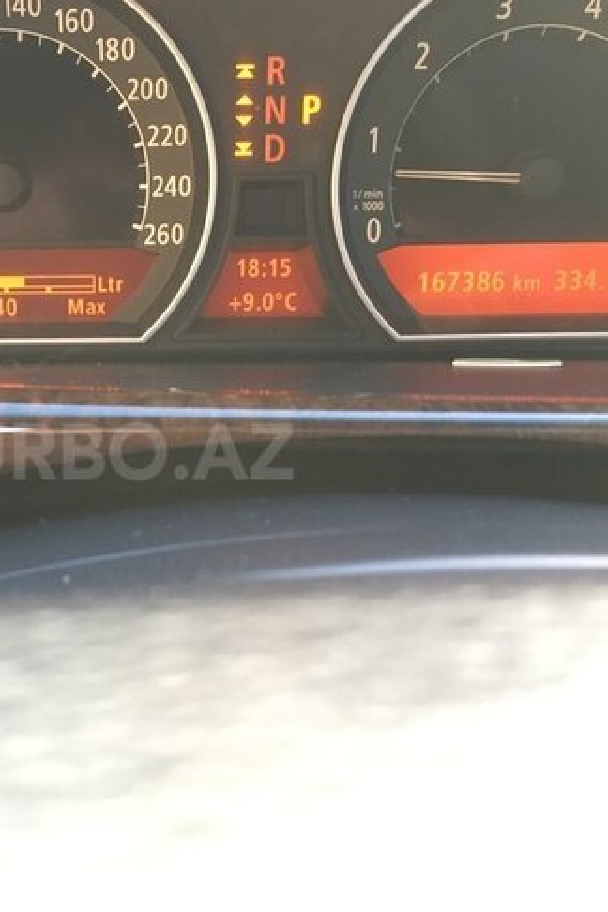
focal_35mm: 41
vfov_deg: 47.4
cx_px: 101
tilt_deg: -27.6
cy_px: 451
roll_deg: -1.2
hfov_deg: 31.6
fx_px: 1039
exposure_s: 1/33
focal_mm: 4.15
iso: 125
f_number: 2.2
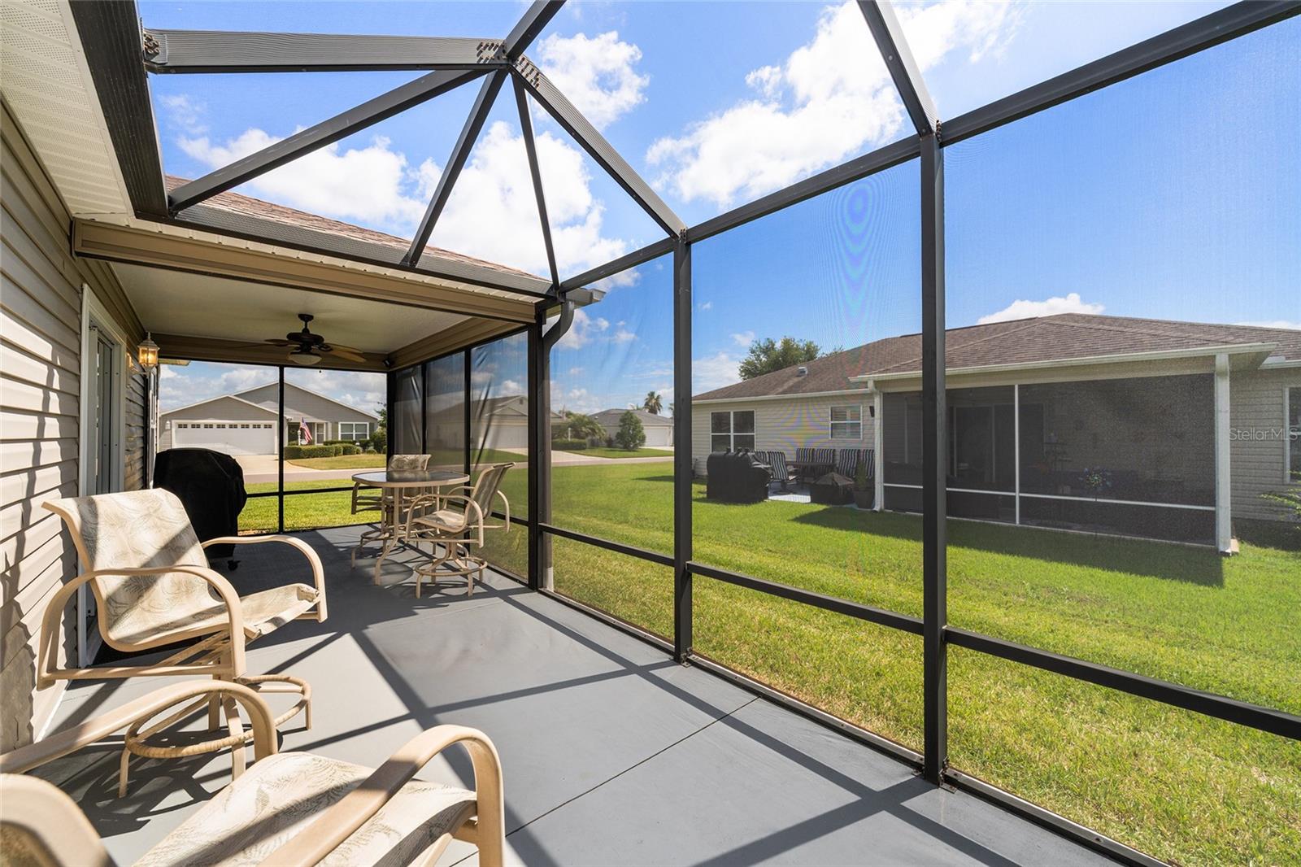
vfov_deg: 81.2
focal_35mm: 14
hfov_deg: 104.3
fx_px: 506
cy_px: 434
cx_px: 650
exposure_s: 1/200
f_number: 8
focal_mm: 14
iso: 160
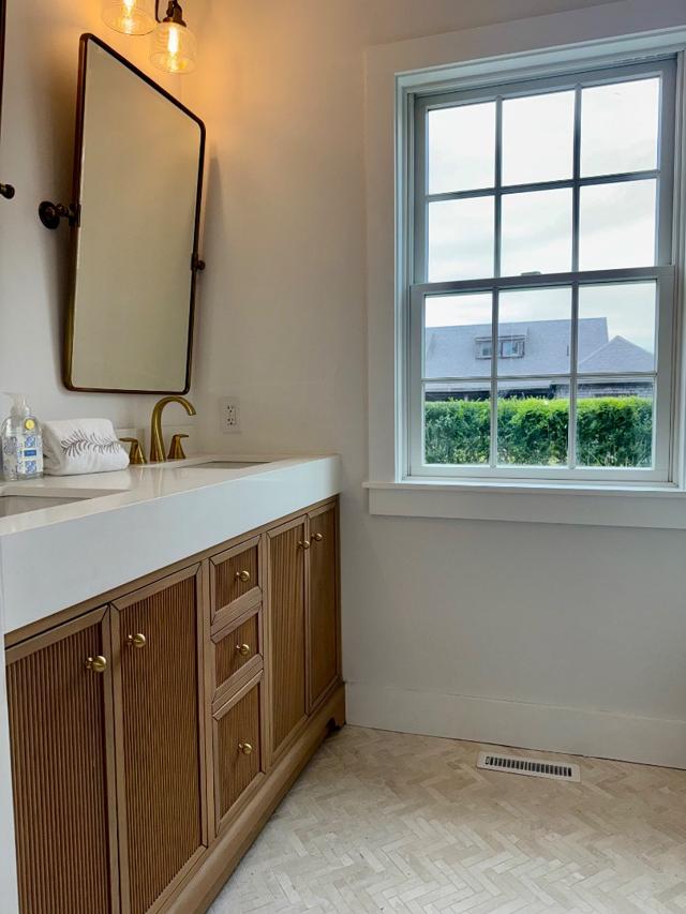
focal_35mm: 24
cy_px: 457
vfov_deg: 71.6
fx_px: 634
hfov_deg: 56.8
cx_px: 343
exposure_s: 1/627
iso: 50
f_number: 1.78
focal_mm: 6.76
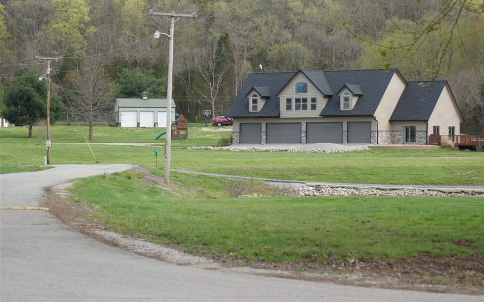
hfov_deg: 18.1
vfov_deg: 11.3
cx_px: 244
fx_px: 1523
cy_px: 154
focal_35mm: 116
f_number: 5.6
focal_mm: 75
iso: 100
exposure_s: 1/200
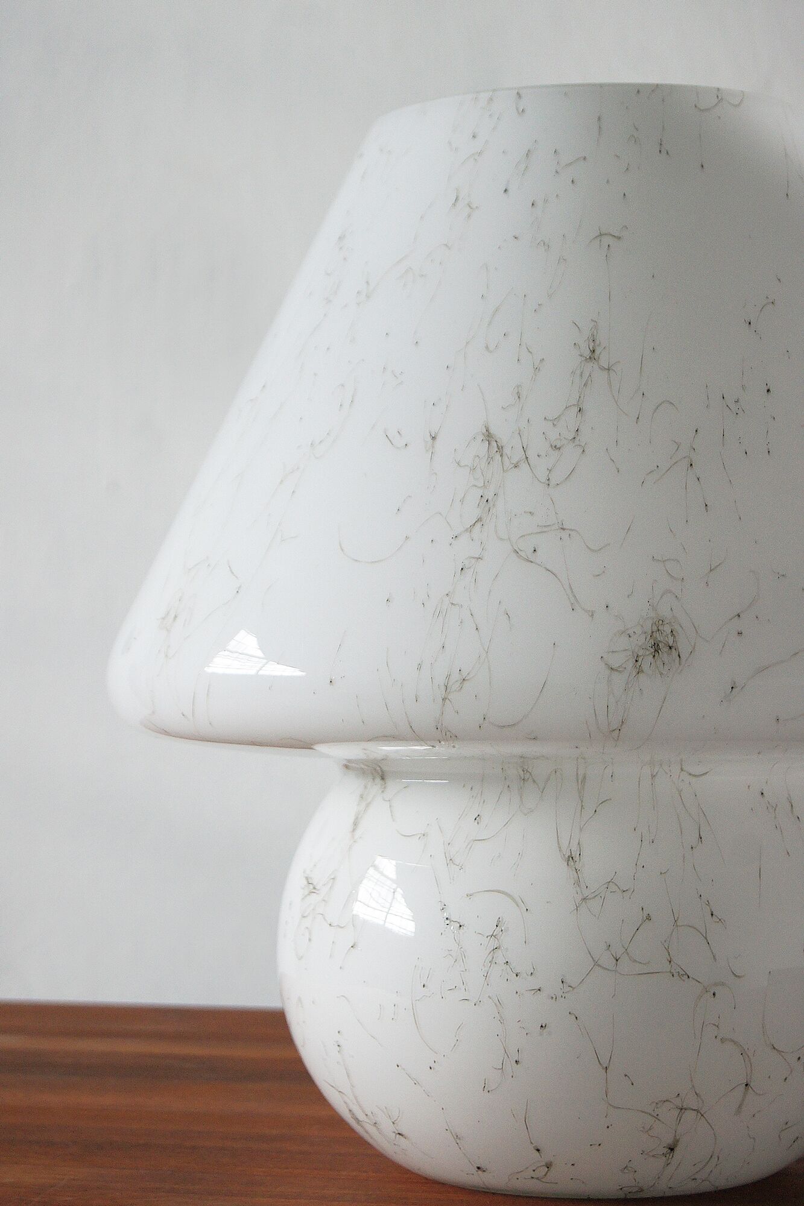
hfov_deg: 16.6
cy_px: 603
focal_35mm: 82
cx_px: 402
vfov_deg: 24.6
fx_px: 2764
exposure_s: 1/160
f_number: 5.6
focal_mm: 55
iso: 400
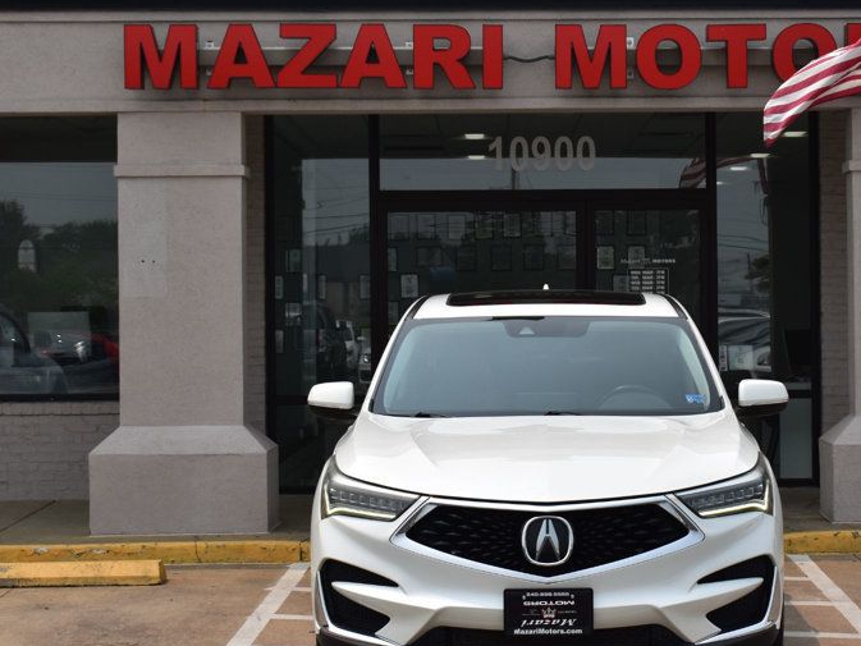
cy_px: 308
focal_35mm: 79
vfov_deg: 18.7
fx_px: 1965
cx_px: 594
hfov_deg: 24.6
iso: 220
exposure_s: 1/500
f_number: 11
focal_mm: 36
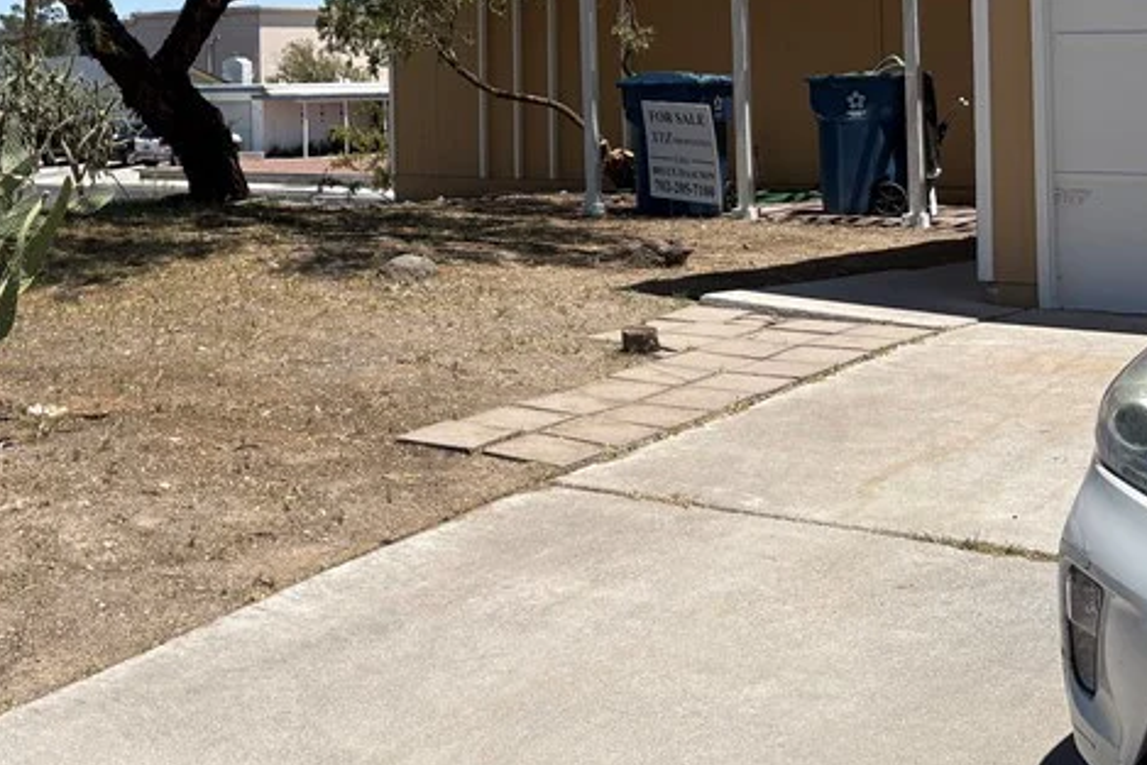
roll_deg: +1.2
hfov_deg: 32.5
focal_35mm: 59
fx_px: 1880
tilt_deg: -1.6
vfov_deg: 22.4
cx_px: 144
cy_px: 71
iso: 50
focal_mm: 5.96
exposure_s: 1/4950
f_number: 1.6
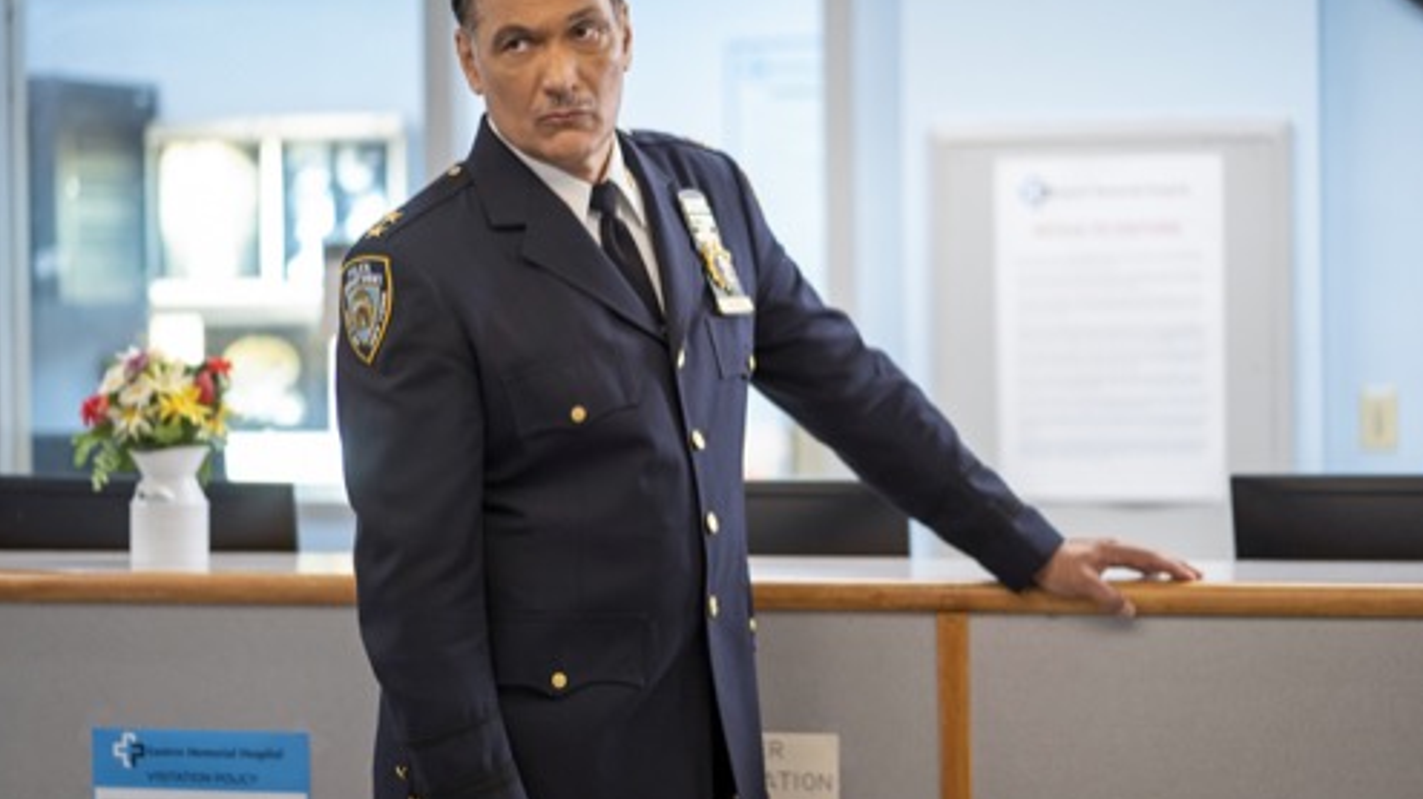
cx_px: 713
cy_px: 352
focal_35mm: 90
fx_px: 3395
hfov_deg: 23.7
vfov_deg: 13.4
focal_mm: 85
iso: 1600
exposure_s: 1/400
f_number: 1.8
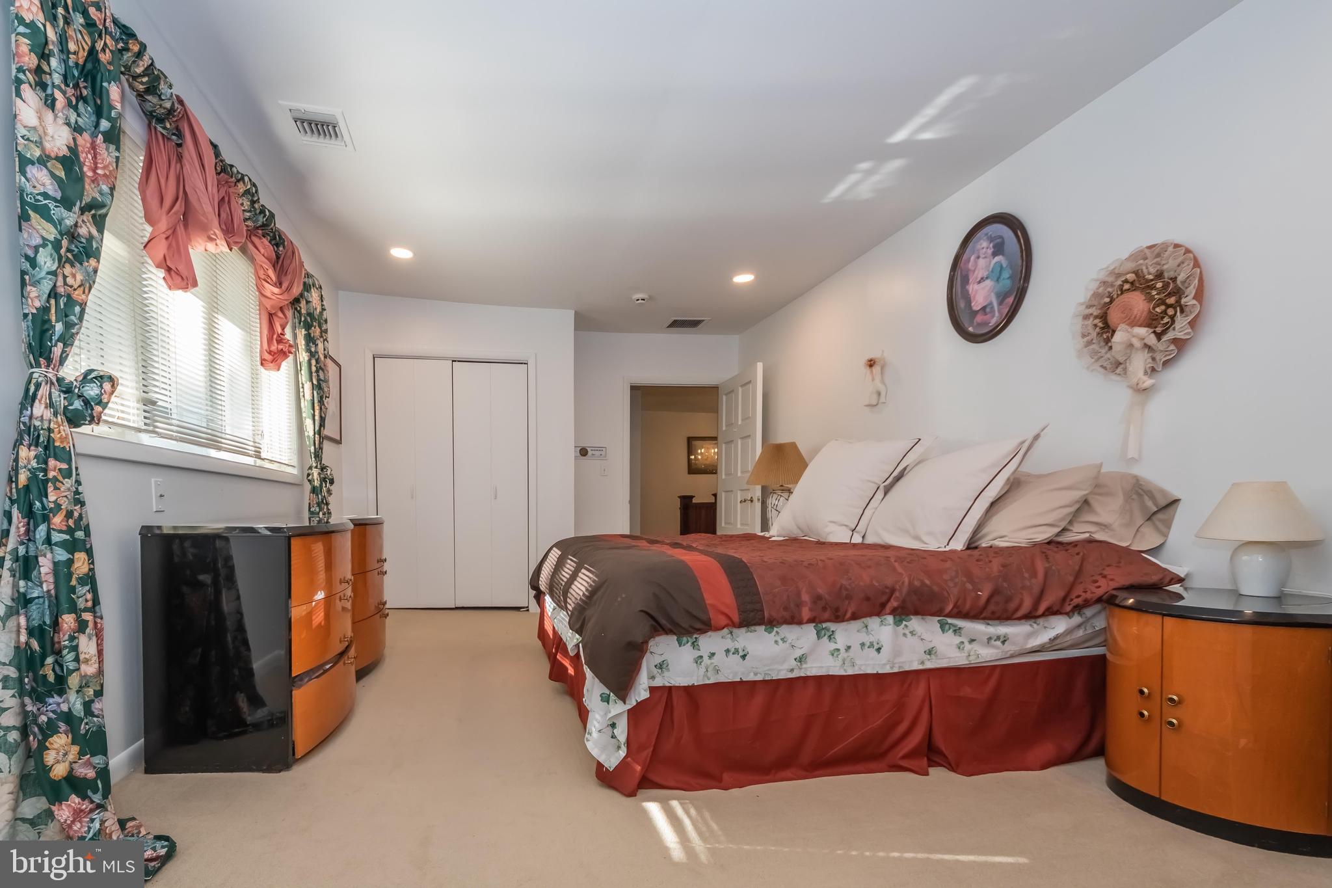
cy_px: 444
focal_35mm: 15
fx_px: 555
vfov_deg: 77.3
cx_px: 666
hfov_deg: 100.4
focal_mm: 10
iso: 1000
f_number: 5
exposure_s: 1/100
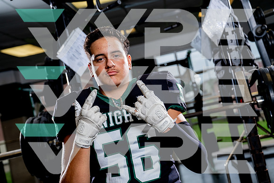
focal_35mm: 64
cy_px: 92
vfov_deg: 21.4
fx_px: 484
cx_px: 137
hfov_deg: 31.6
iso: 100
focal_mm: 61
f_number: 4
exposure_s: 1/250
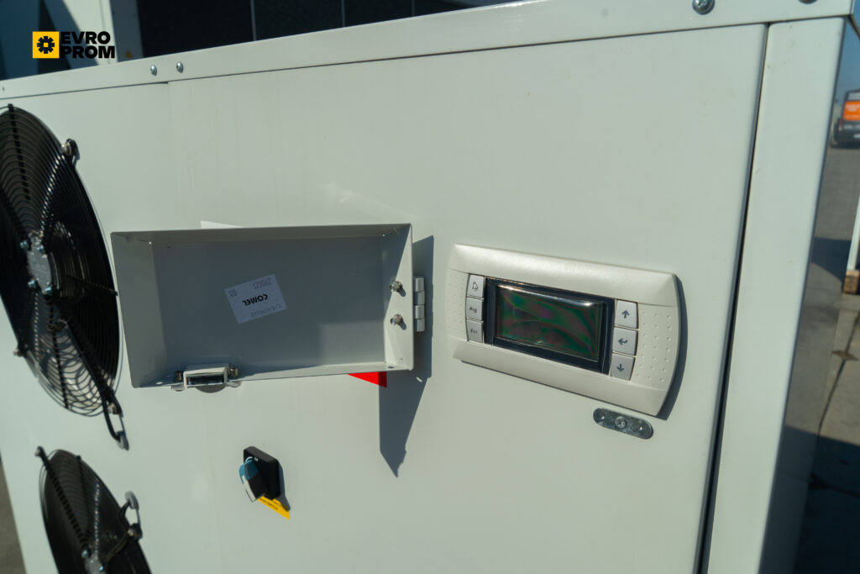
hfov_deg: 73.7
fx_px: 573
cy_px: 287
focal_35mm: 24
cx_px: 430
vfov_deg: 53.1
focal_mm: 24
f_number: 10
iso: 100
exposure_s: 1/200
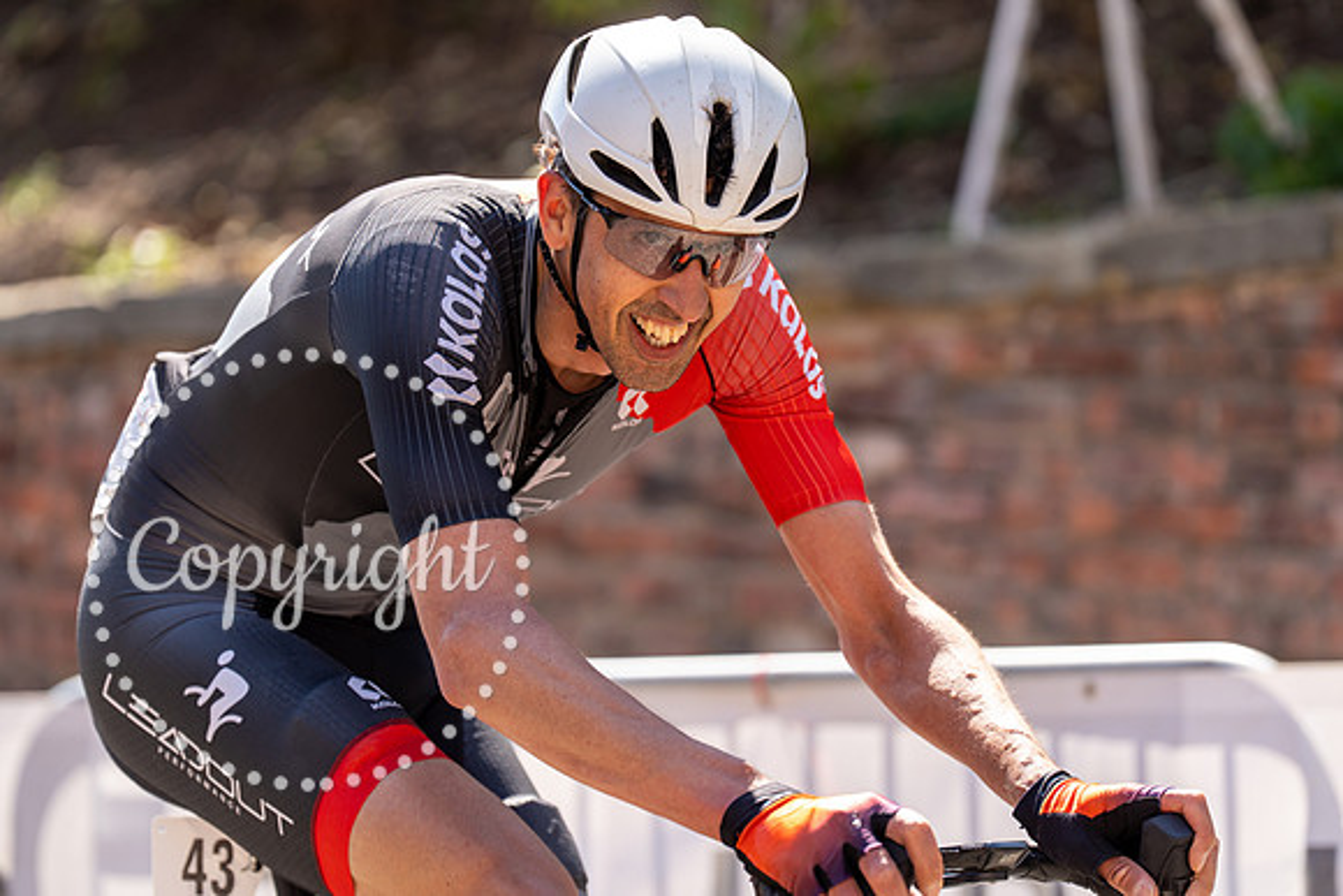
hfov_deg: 10.8
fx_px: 7127
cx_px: 672
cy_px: 448
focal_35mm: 191
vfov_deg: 7.2
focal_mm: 191
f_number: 3.5
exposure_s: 1/1000
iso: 250
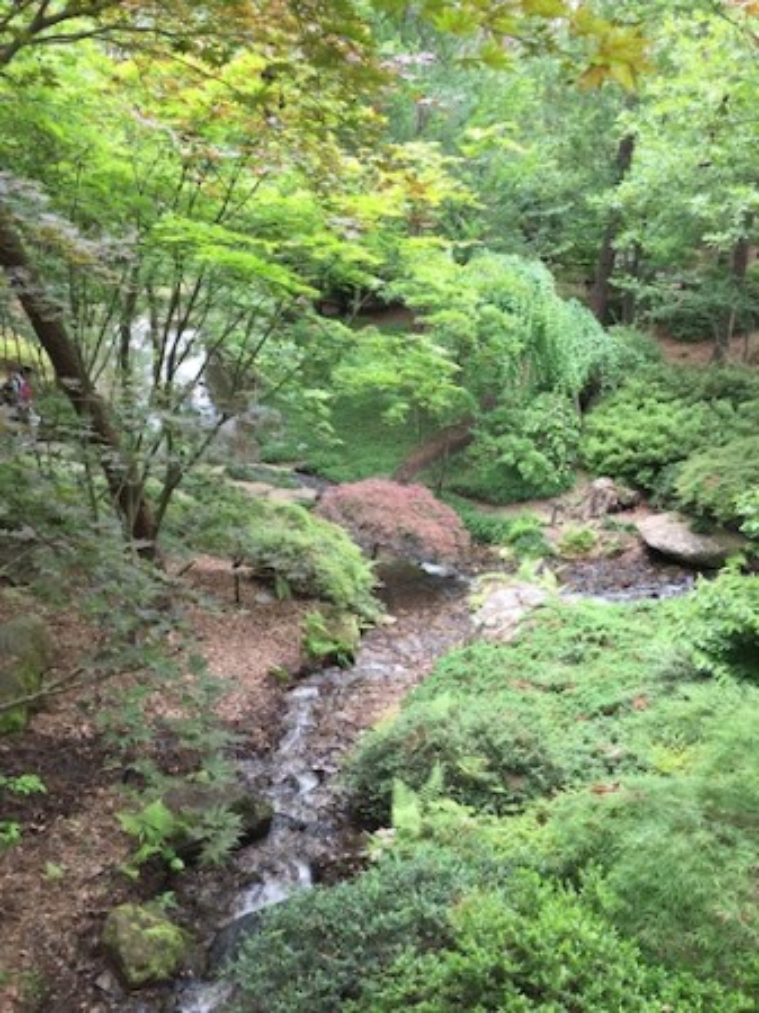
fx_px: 849
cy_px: 506
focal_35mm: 29
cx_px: 380
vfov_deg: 61.7
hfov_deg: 48.2
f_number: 2.2
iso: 32
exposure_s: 1/60
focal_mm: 4.15
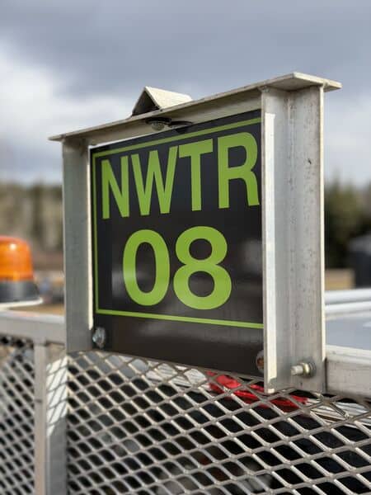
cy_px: 248
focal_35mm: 48
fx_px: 686
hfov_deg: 30.3
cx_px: 186
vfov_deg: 39.7
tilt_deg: -0.3
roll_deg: +1.7
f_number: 1.78
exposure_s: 1/3096
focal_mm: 6.76
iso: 64
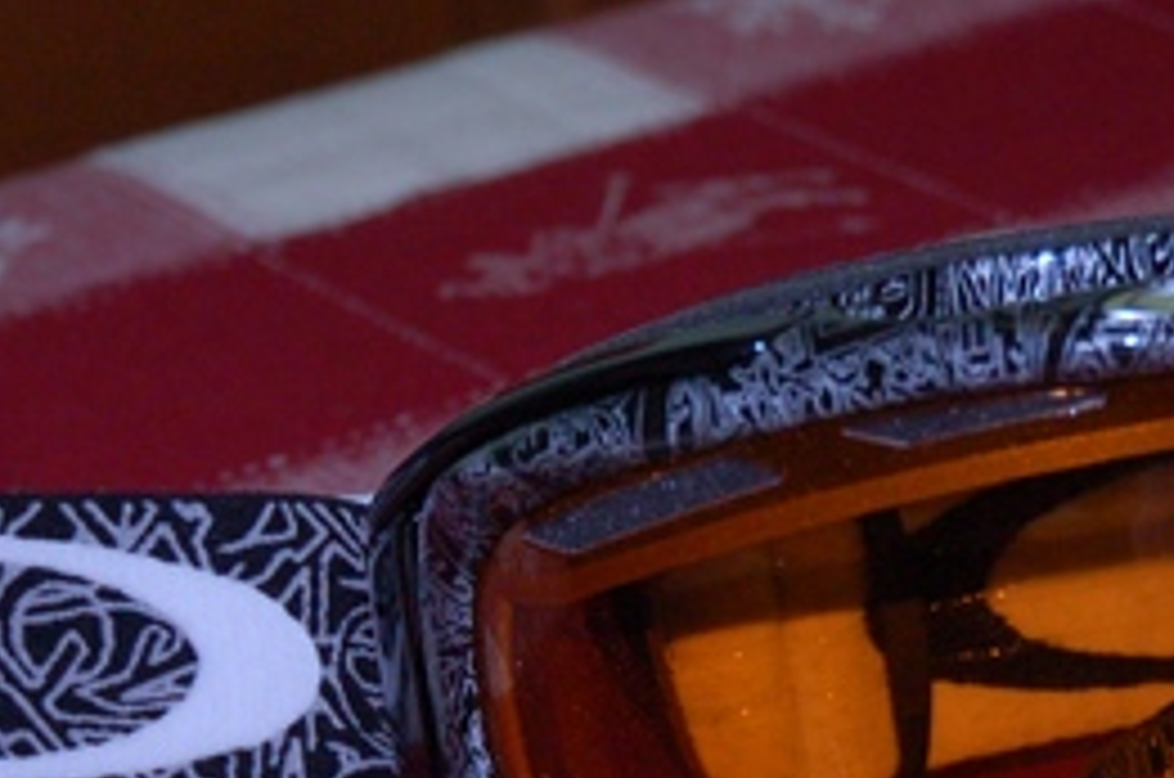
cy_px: 567
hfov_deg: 11.7
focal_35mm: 175
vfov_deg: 7.8
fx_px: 5696
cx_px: 1035
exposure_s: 1/60
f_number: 4.2
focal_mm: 38
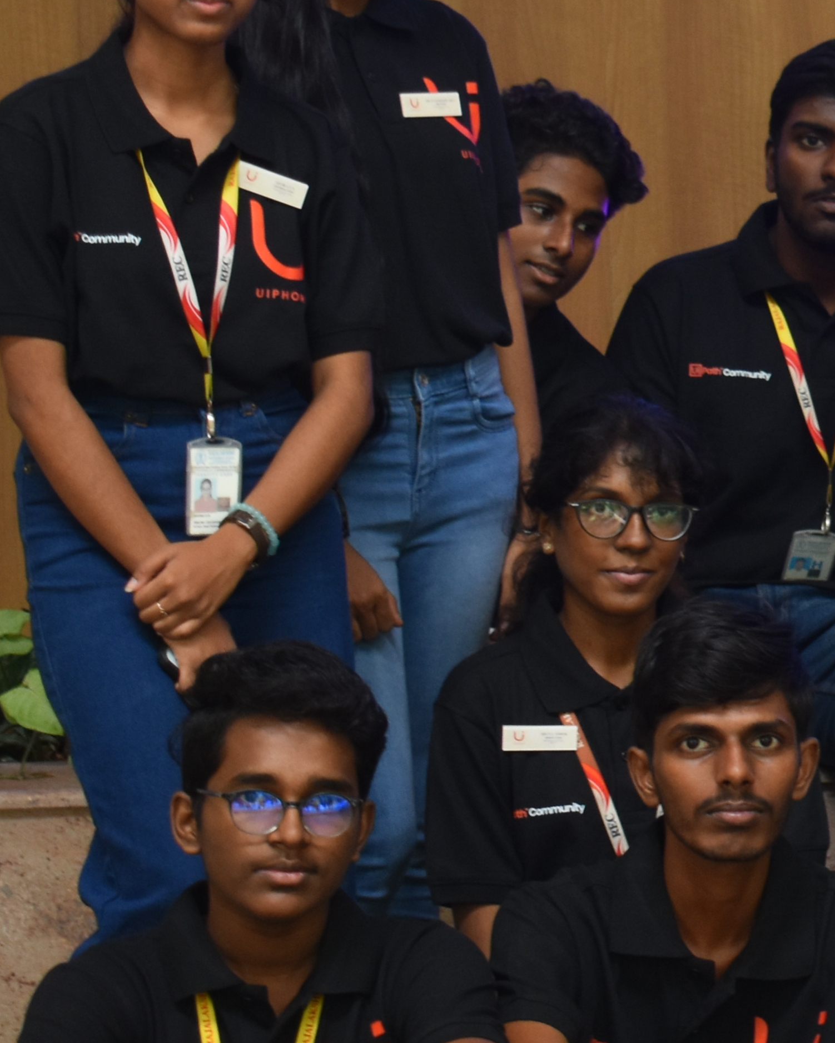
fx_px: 5559
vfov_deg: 10.7
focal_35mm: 180
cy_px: 227
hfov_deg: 8.2
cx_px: 1614
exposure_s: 1/40
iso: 400
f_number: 5
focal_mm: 40
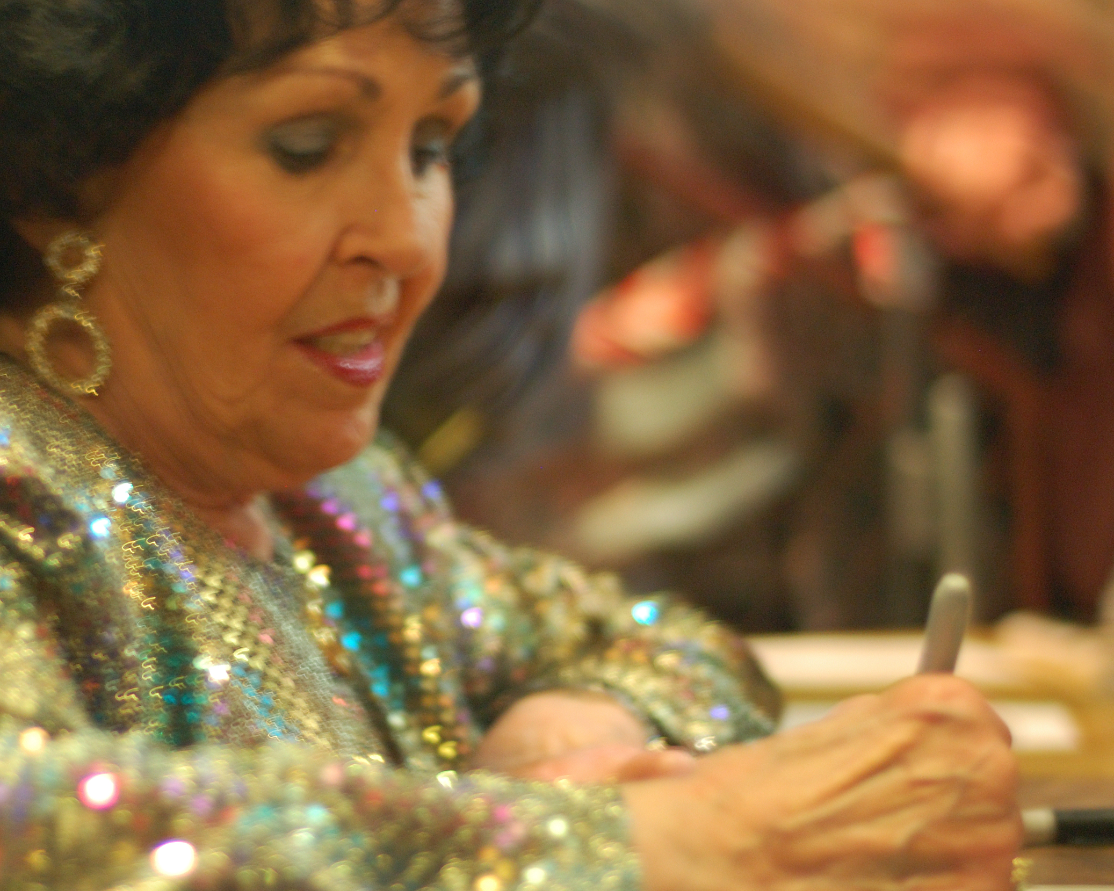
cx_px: 332
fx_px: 3363
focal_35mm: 102
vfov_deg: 15.1
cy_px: 398
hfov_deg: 18.7
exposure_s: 1/5
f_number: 1.8
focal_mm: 50
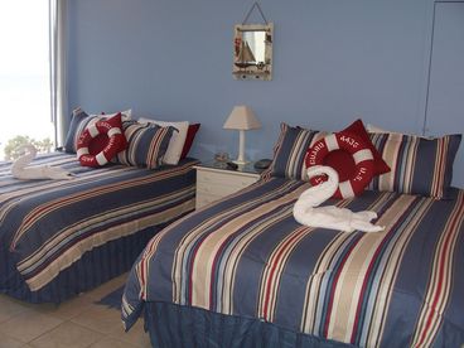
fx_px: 469
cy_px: 174
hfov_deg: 52.6
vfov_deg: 40.7
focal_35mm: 35
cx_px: 232
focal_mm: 6
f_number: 2.8
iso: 80
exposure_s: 1/60
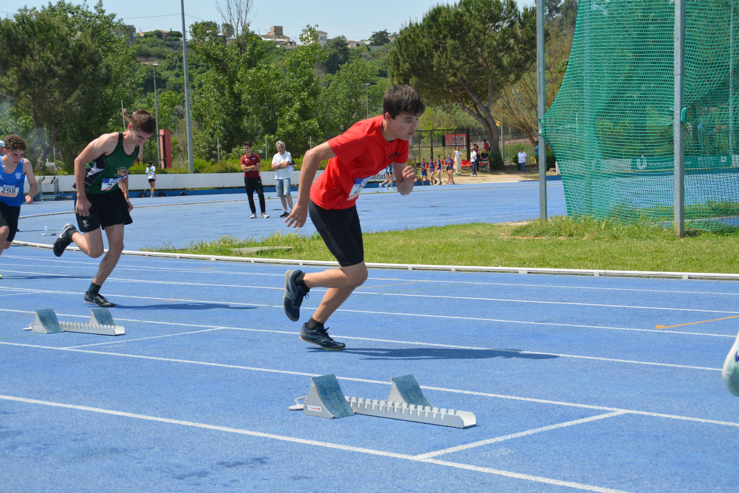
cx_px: 371
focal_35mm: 73
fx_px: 1499
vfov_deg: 18.7
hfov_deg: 27.7
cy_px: 247
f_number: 6.3
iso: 400
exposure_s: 1/1600
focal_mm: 48
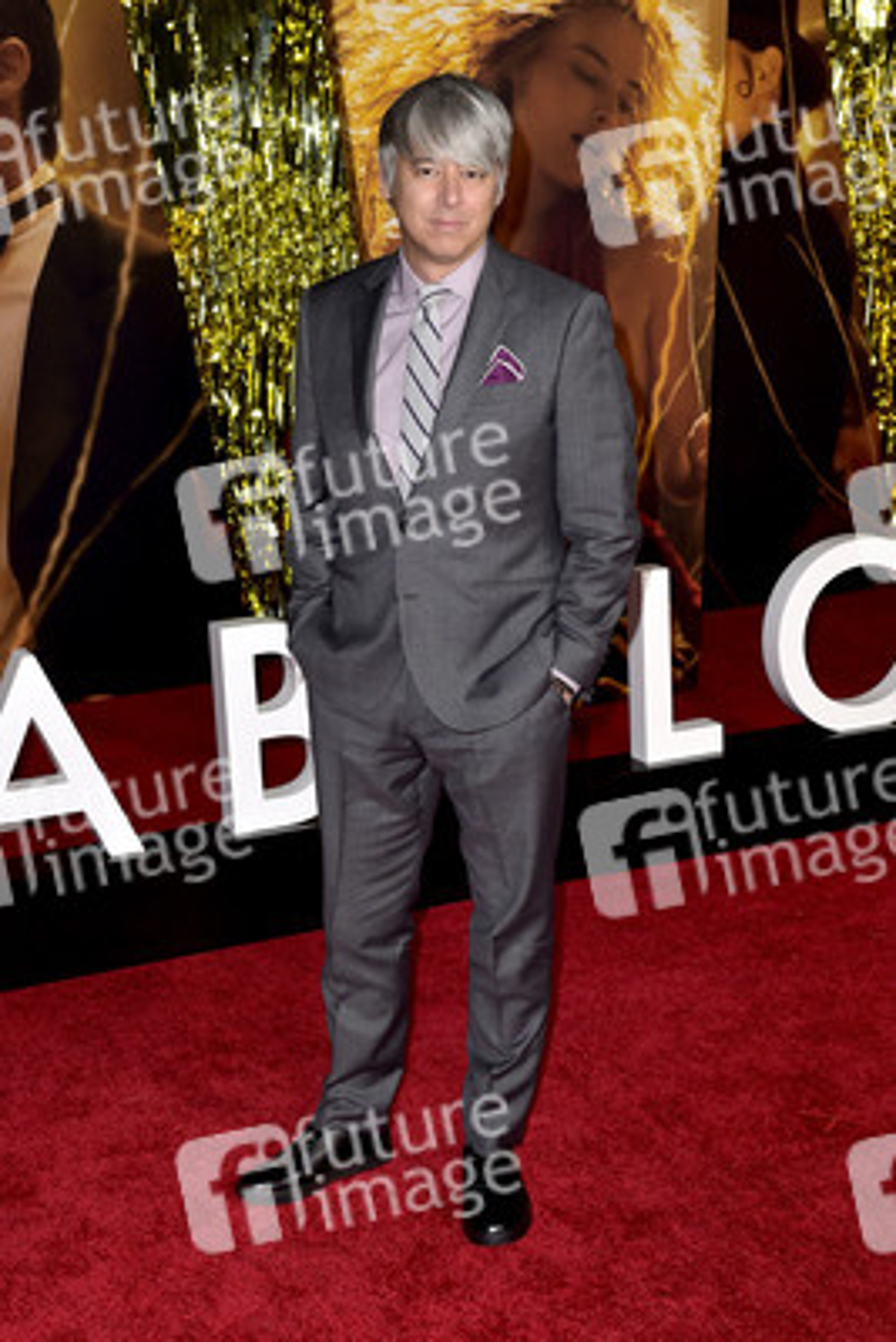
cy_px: 671
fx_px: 1865
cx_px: 448
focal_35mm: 50
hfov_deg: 27.0
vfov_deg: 39.6
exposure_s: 1/250
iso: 800
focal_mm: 50
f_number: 6.3
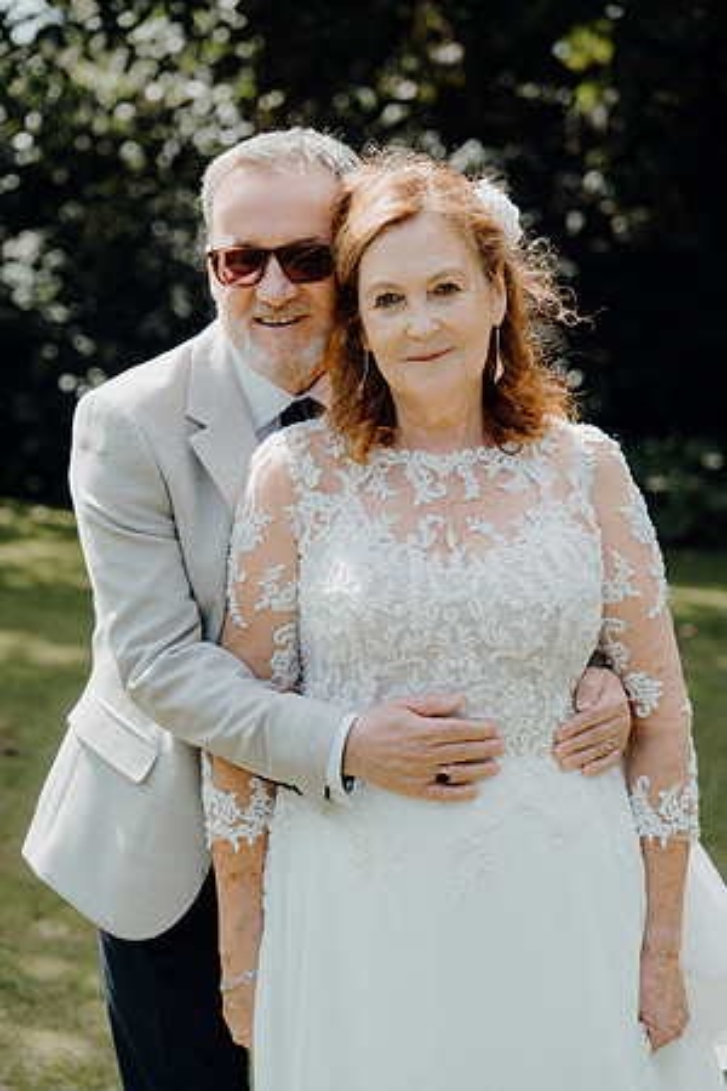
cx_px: 364
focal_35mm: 66
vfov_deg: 30.5
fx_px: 1999
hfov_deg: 20.6
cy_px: 546
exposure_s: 1/500
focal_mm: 66
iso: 125
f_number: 3.2
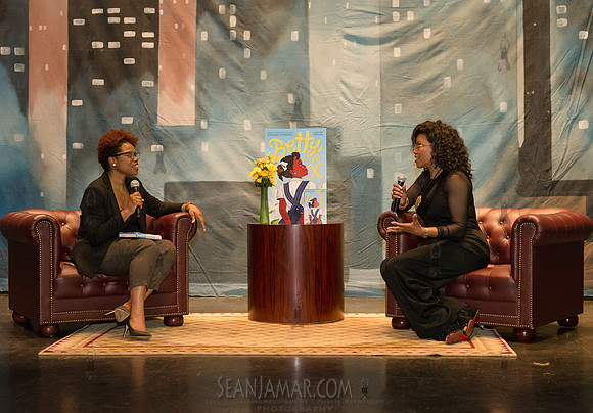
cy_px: 206
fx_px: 997
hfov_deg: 33.1
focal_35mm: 60
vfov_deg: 23.4
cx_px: 287
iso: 3200
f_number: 3.2
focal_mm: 58
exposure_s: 1/320
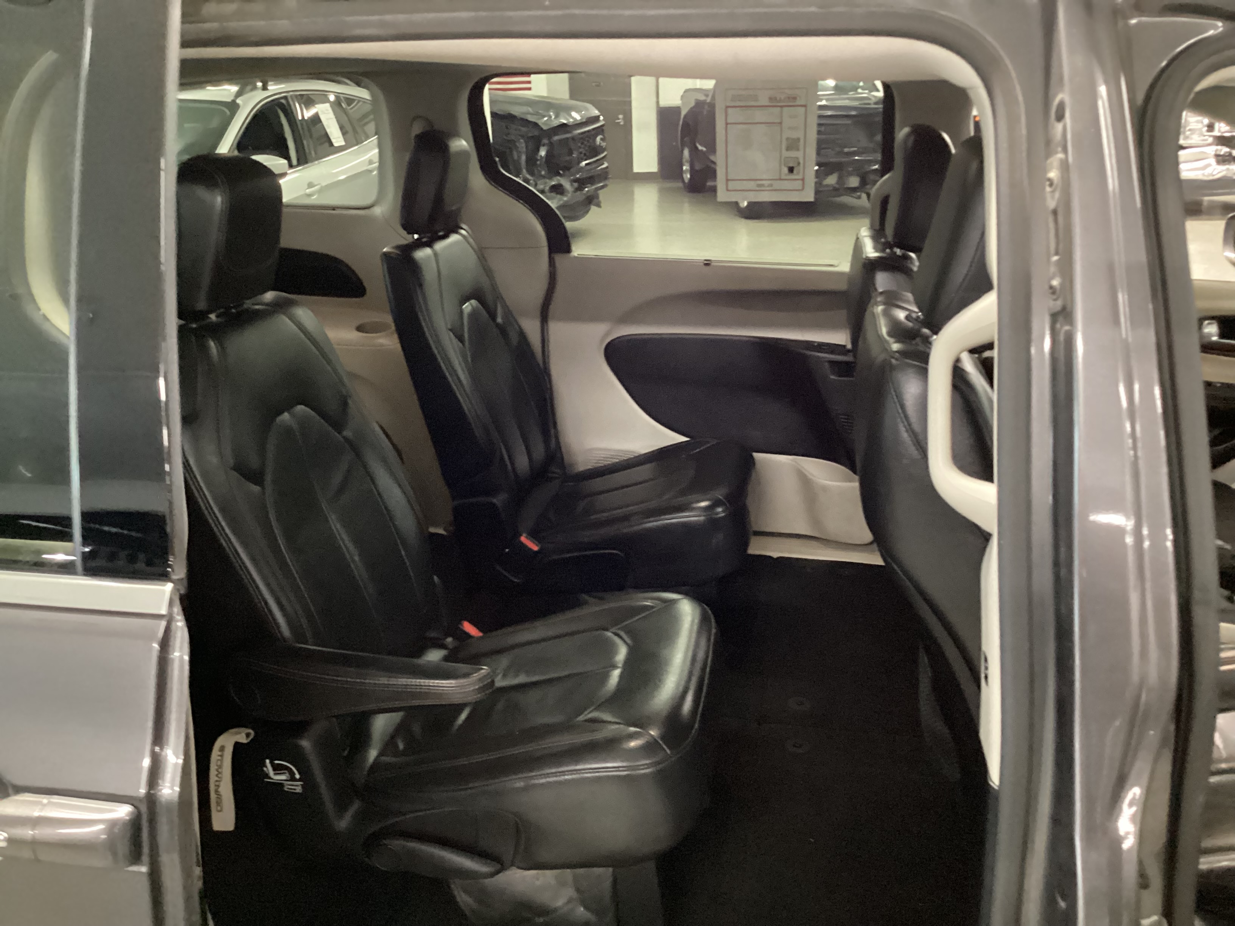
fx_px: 1106
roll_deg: +1.8
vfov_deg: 45.4
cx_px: 618
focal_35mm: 31
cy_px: 463
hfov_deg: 58.4
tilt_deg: -21.2
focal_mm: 3.3
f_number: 2.4
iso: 640
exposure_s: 1/20
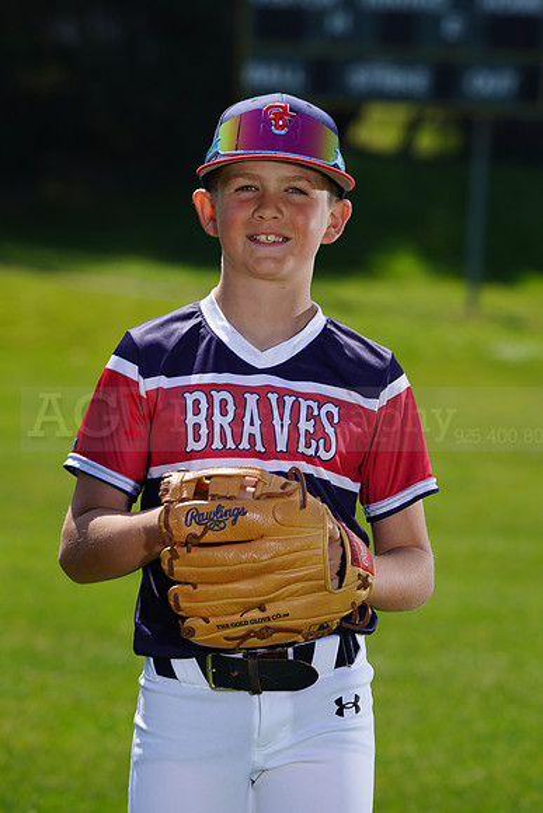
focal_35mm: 206
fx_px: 4658
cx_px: 272
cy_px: 406
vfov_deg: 10.0
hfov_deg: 6.7
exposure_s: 1/250
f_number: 8
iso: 100
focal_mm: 206
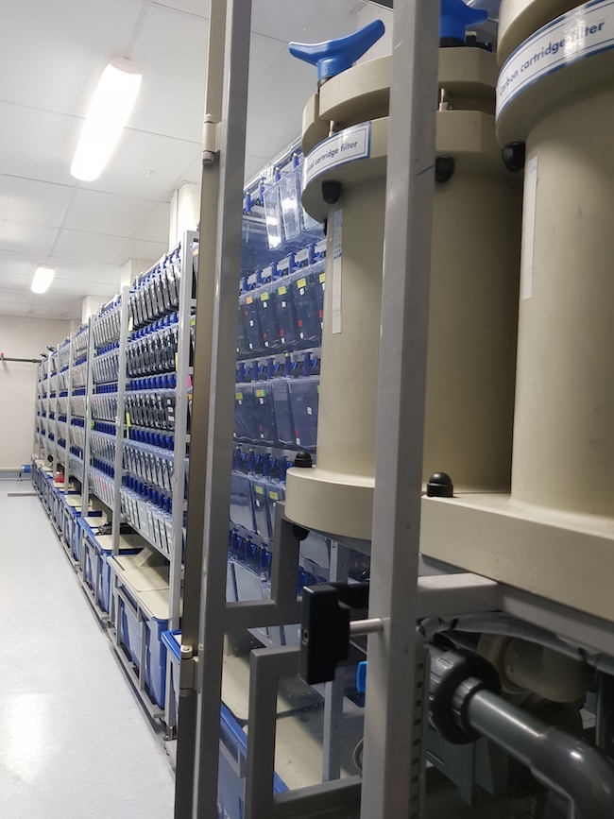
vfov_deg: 67.3
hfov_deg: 53.1
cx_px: 307
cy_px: 410
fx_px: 615
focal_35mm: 26
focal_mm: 4.2
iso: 160
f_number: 1.7
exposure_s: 1/33
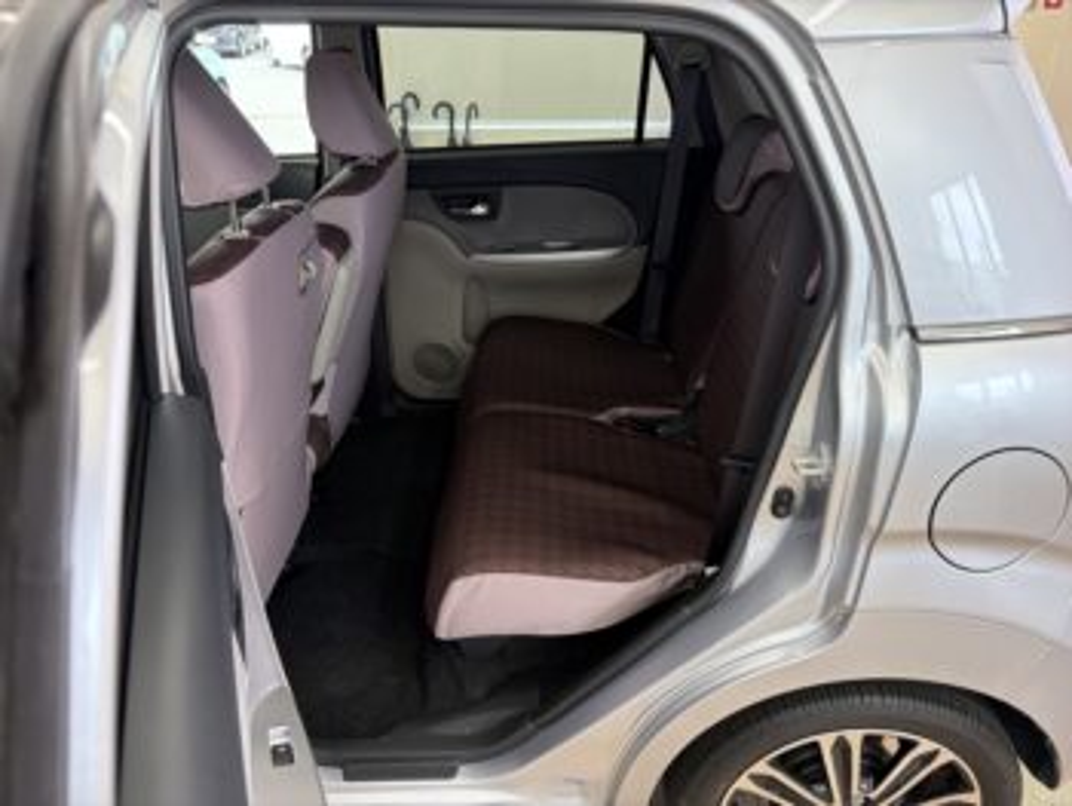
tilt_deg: -26.2
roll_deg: +1.2
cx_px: 536
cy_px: 403
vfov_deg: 53.1
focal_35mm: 26
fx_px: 806
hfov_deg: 67.3
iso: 125
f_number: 1.6
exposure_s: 1/100
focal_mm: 5.96
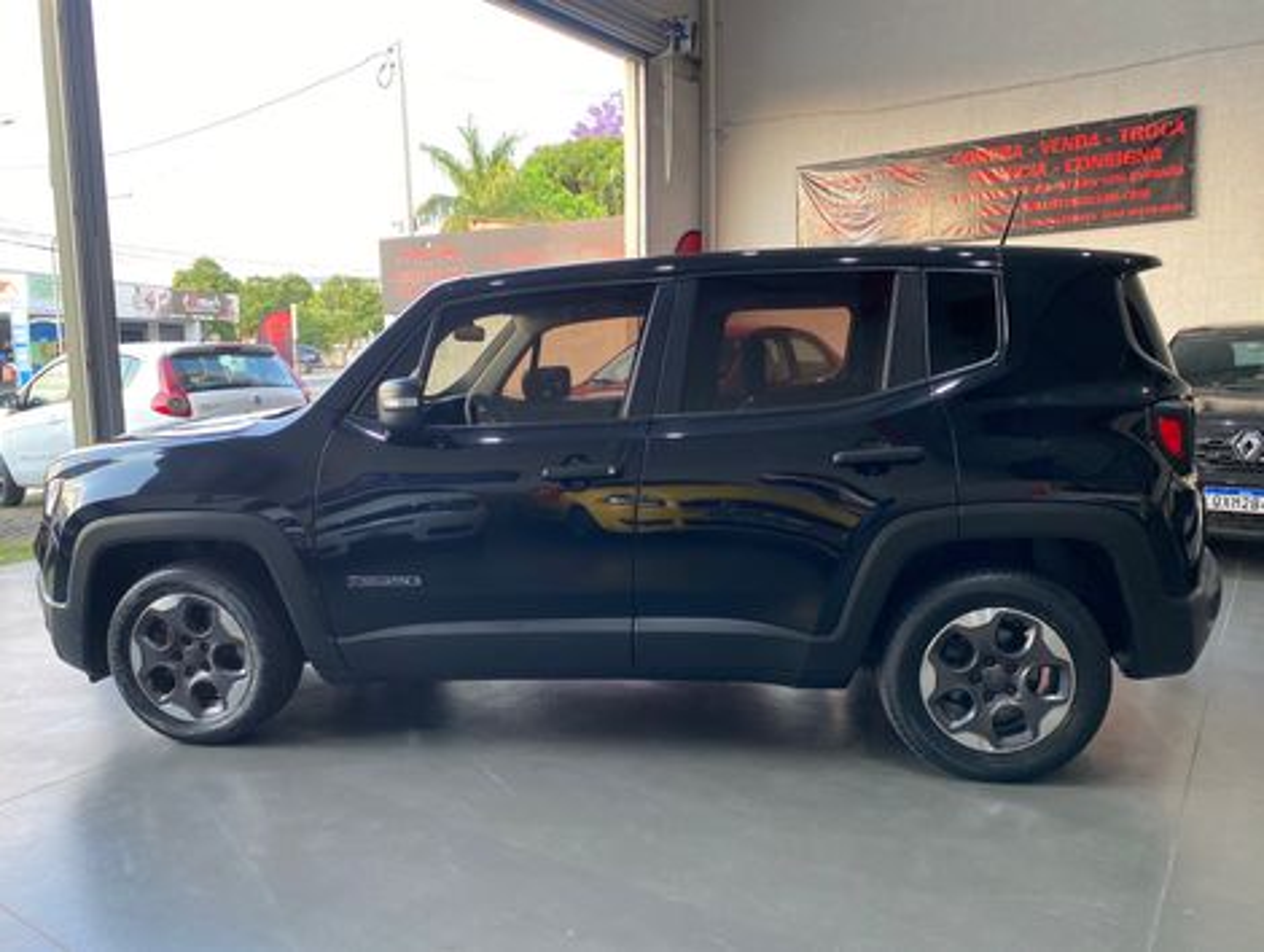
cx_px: 632
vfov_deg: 53.2
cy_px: 476
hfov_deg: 67.2
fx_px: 951
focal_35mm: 26
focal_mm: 4.25
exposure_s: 1/121
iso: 125
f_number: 1.8
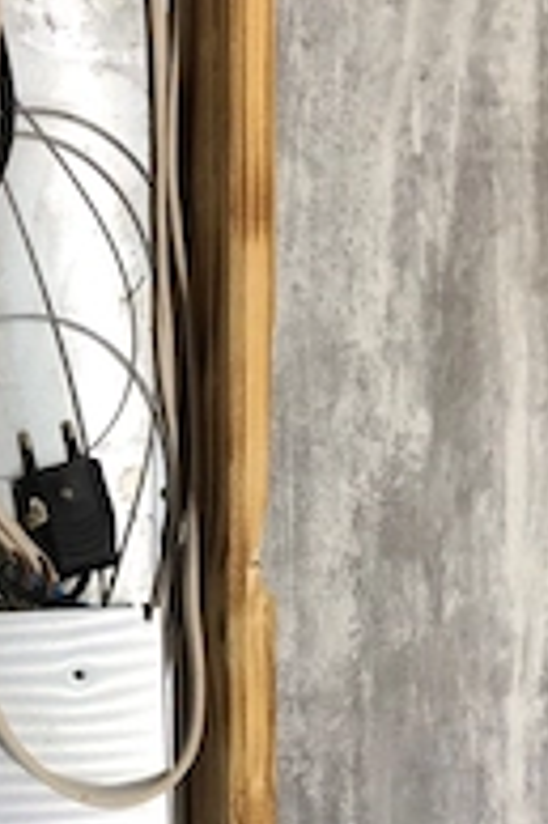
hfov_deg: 21.8
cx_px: 4
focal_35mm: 60
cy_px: 539
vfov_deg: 33.2
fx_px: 1372
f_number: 1.8
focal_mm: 3.99
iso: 32
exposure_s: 1/30
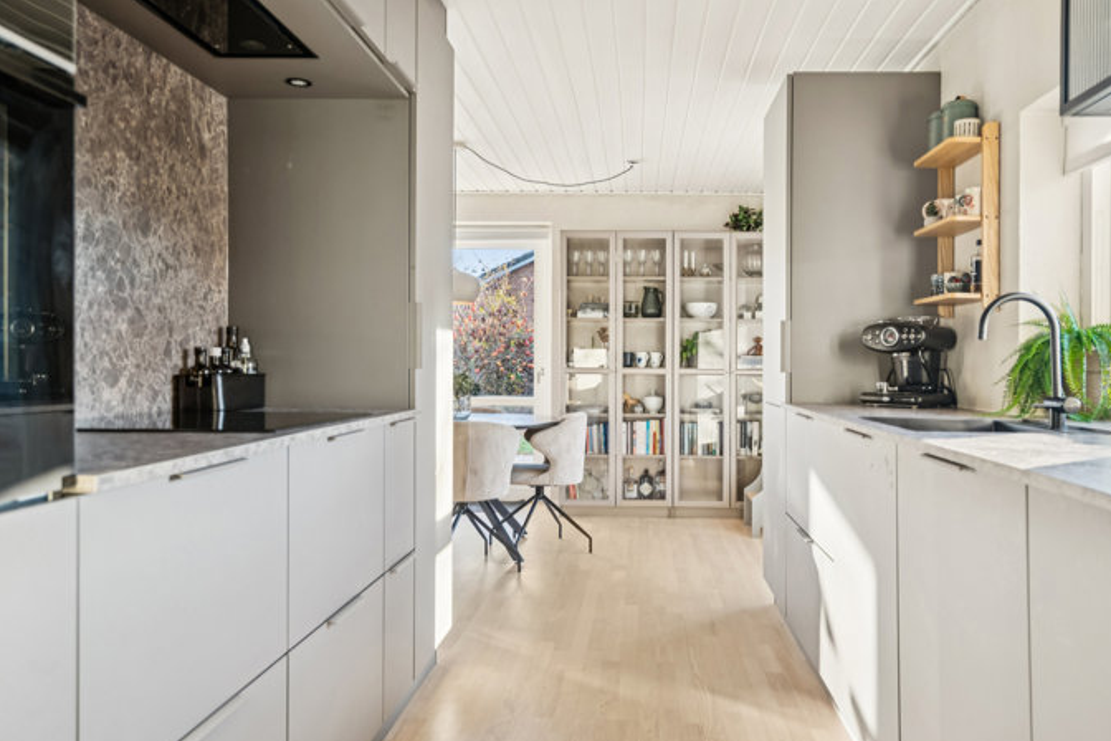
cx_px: 646
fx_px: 771
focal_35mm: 25
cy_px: 373
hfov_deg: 71.0
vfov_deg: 51.3
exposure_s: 1/40
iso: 400
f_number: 4.5
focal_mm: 21
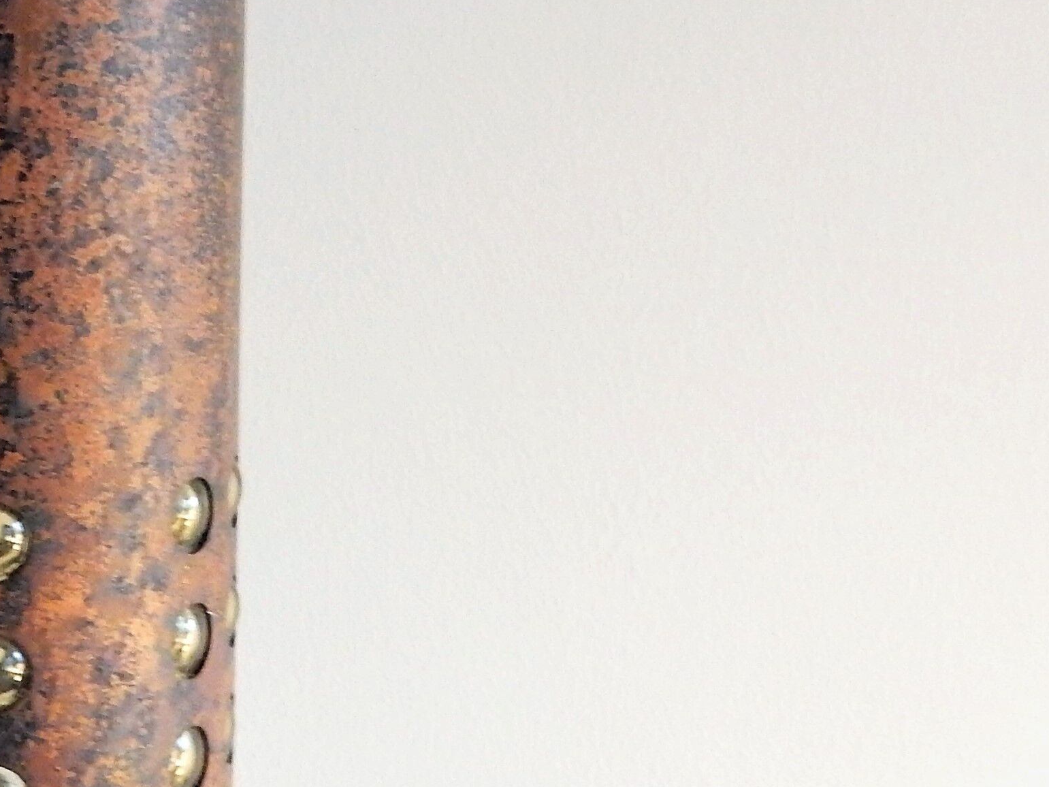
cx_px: -51
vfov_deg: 21.2
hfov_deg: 26.4
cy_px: 240
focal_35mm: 69
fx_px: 2091
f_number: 3.7
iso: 400
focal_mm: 4.5
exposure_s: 1/15
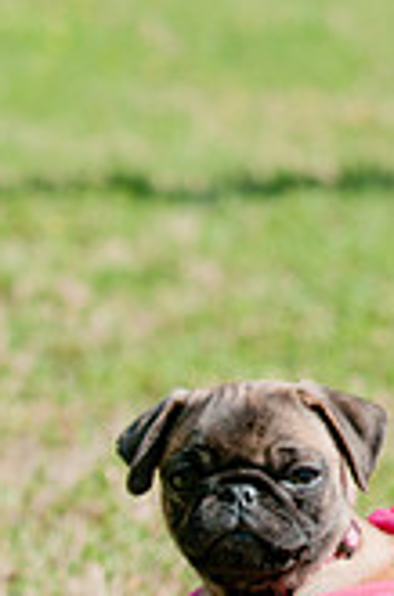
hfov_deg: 4.2
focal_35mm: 328
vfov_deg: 6.3
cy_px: 166
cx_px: 493
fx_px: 5418
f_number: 5
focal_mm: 80
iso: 200
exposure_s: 1/800
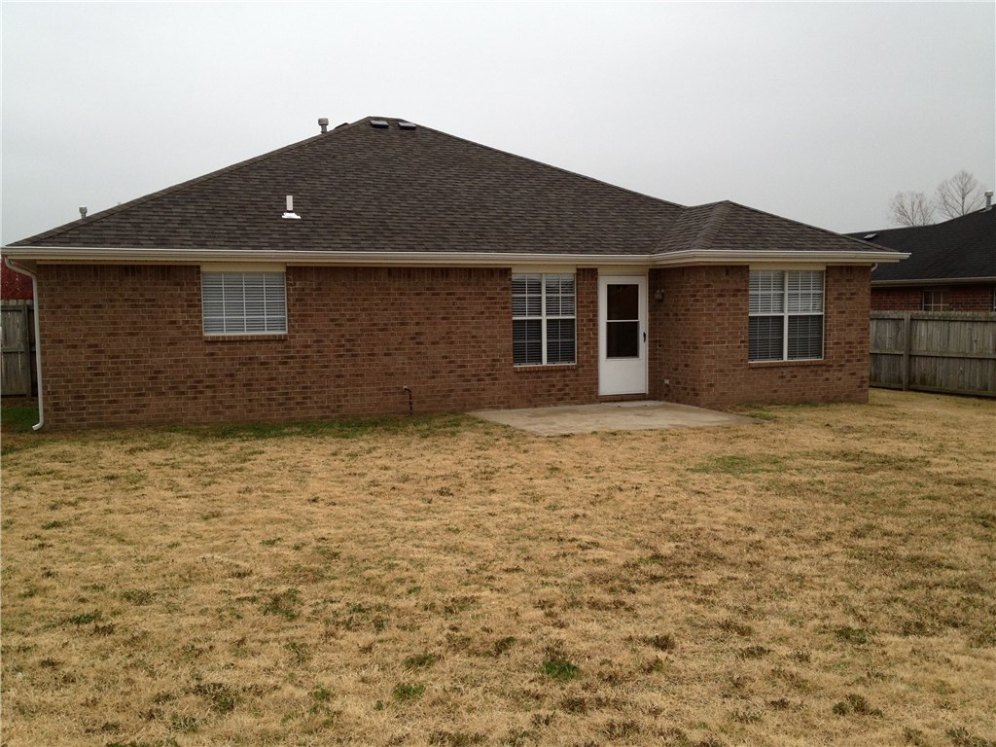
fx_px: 1007
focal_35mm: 35
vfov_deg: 40.7
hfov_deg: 52.6
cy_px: 374
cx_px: 498
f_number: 2.4
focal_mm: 4.28
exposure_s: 1/210
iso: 50
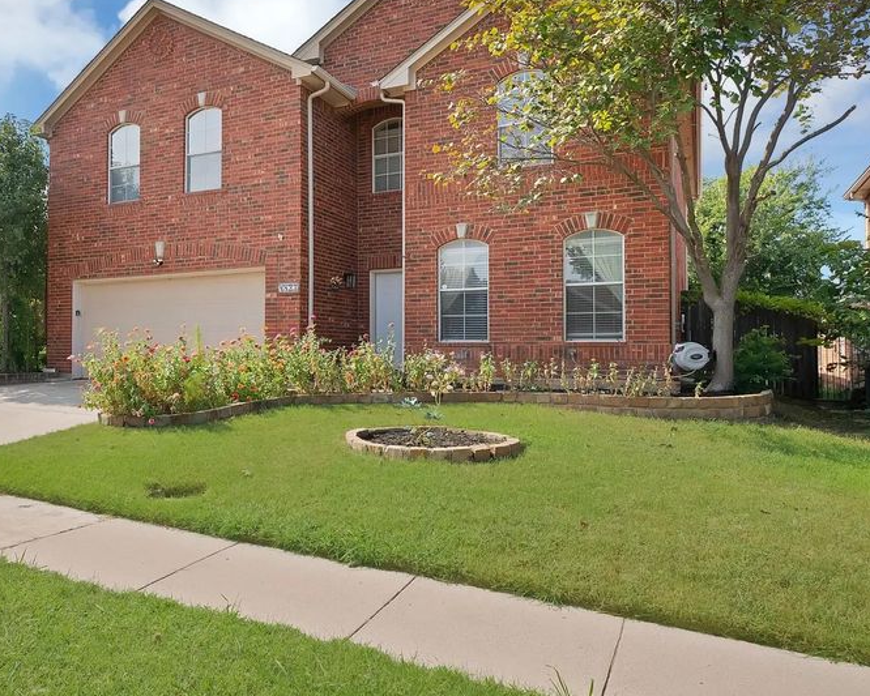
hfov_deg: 64.6
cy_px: 328
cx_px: 300
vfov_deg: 54.9
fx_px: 670
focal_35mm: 26
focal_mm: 18
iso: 640
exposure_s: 1/320
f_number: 9
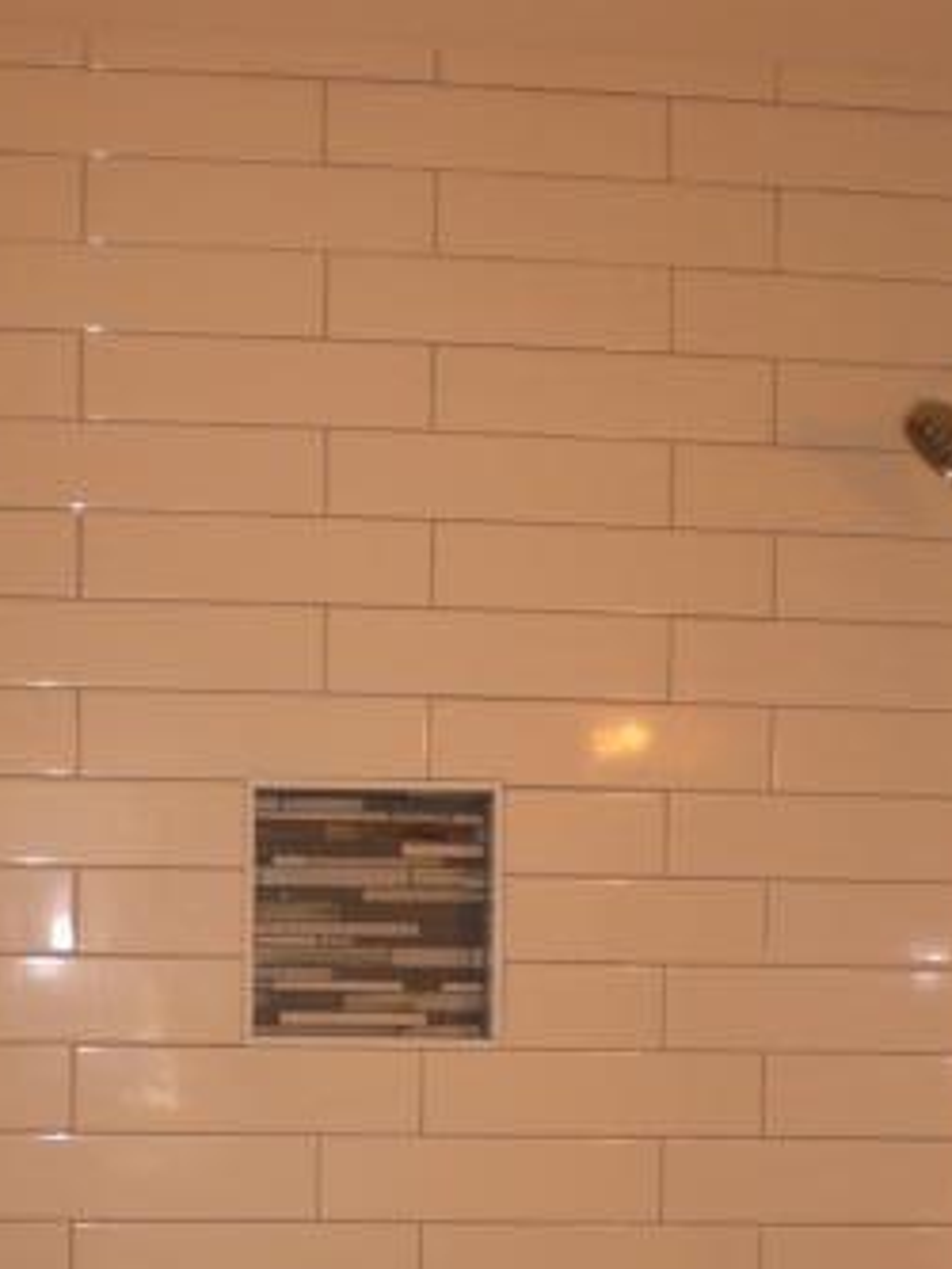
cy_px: 1147
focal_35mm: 73
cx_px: 392
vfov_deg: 25.8
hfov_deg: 20.2
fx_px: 2675
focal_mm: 6.3
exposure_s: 1/80
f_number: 3.1
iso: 200
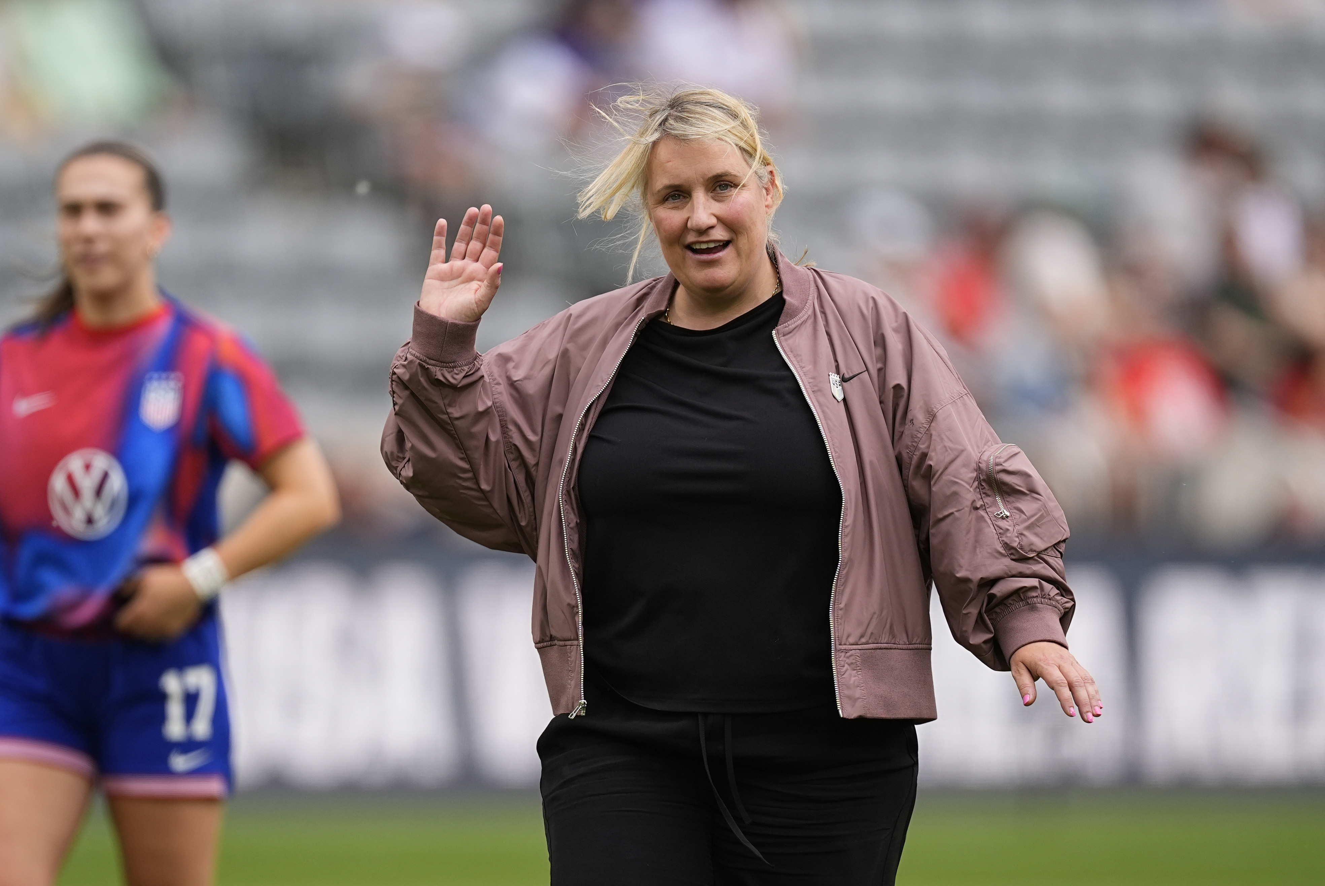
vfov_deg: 1.5
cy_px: 443
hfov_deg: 2.3
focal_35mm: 900
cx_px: 662
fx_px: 33154
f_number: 4
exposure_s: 1/1000
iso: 400
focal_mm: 600
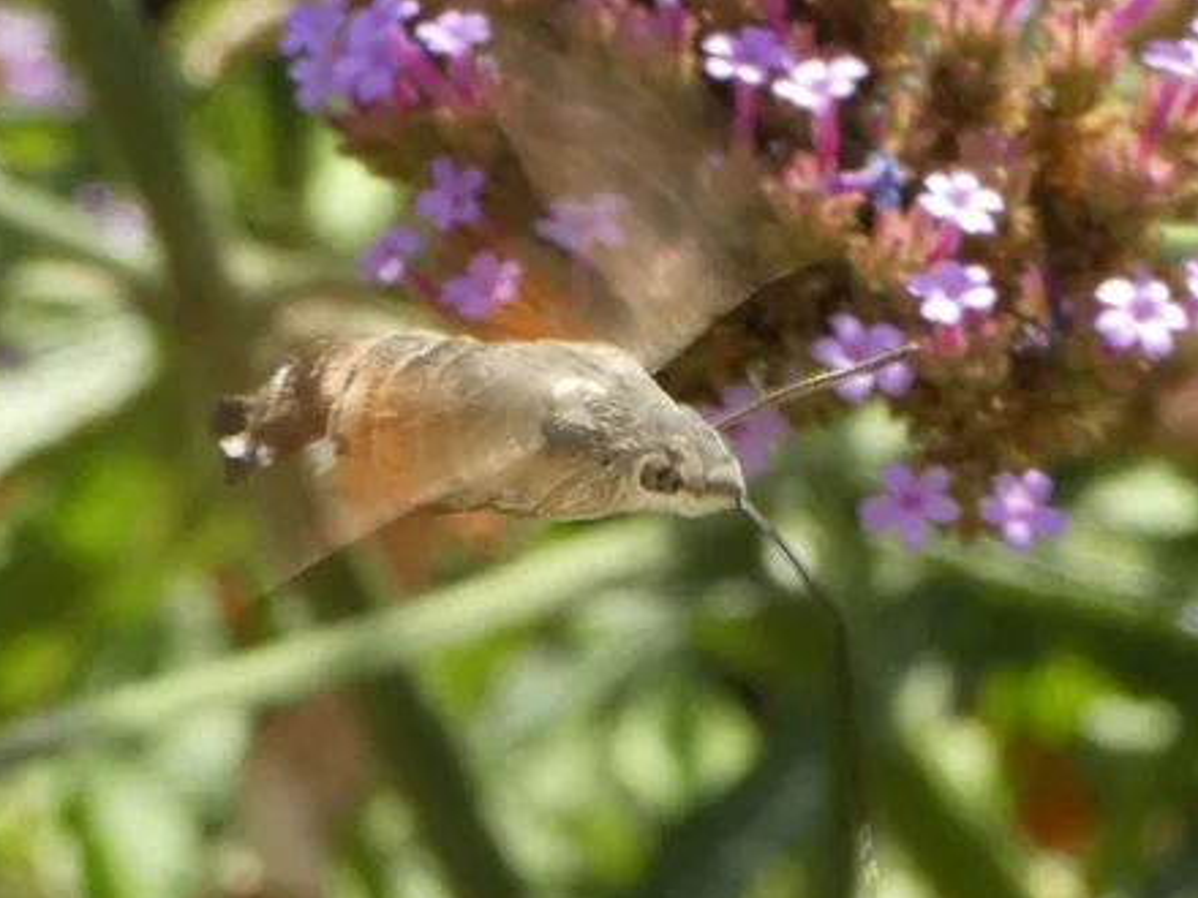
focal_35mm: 275
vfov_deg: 5.4
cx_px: 681
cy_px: 607
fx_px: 9517
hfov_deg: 7.2
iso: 125
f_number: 5.5
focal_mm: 33.9
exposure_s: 1/80
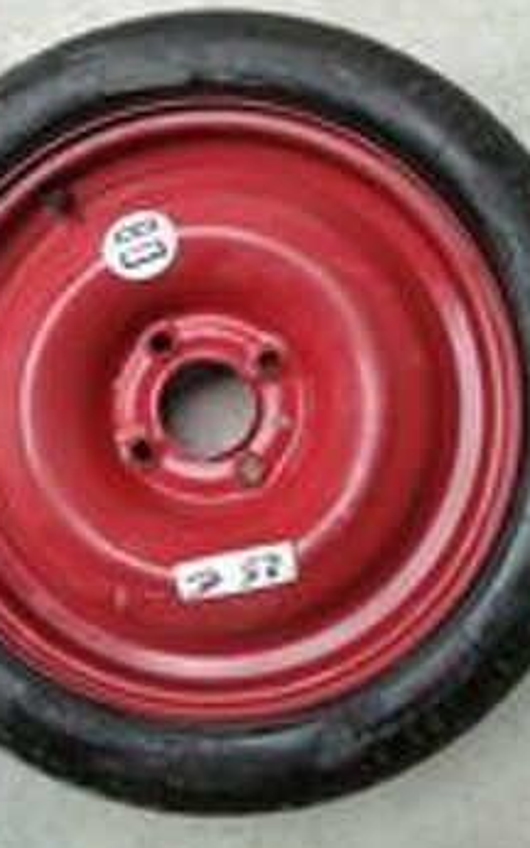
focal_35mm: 34
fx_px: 786
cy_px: 384
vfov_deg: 56.6
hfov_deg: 37.1
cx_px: 204
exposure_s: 1/50
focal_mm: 5.3
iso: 64
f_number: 1.8
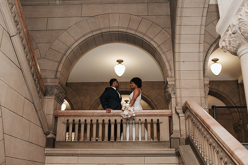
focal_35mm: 40
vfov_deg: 33.7
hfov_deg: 48.8
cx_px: 127
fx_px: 273
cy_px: 83
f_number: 3.2
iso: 1000
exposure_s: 1/125
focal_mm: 35
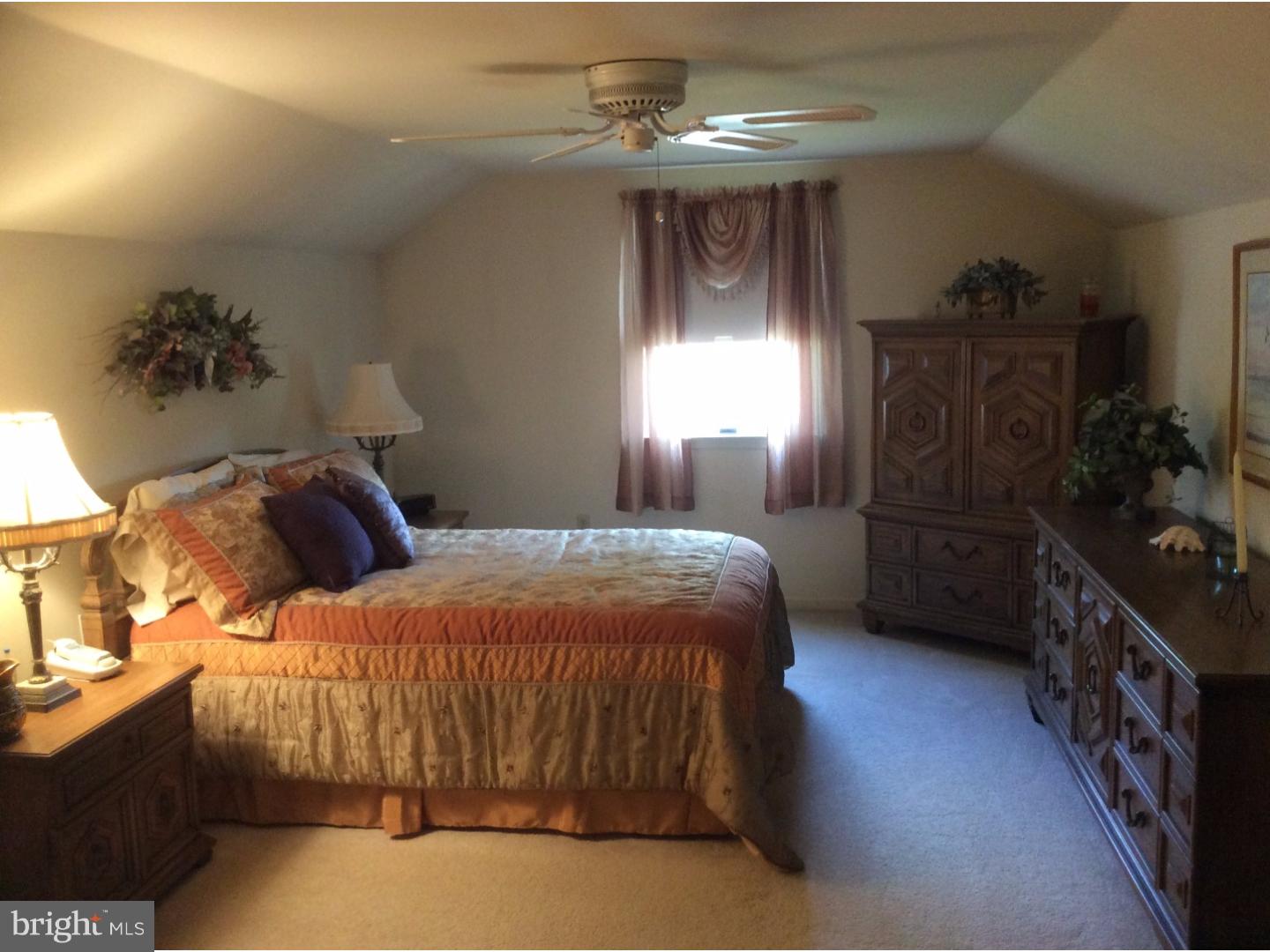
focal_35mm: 32
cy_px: 476
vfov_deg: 44.2
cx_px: 635
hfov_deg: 56.8
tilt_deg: -7.8
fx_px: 1174
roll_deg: +2.1
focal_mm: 3.3
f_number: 2.4
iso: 200
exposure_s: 1/24
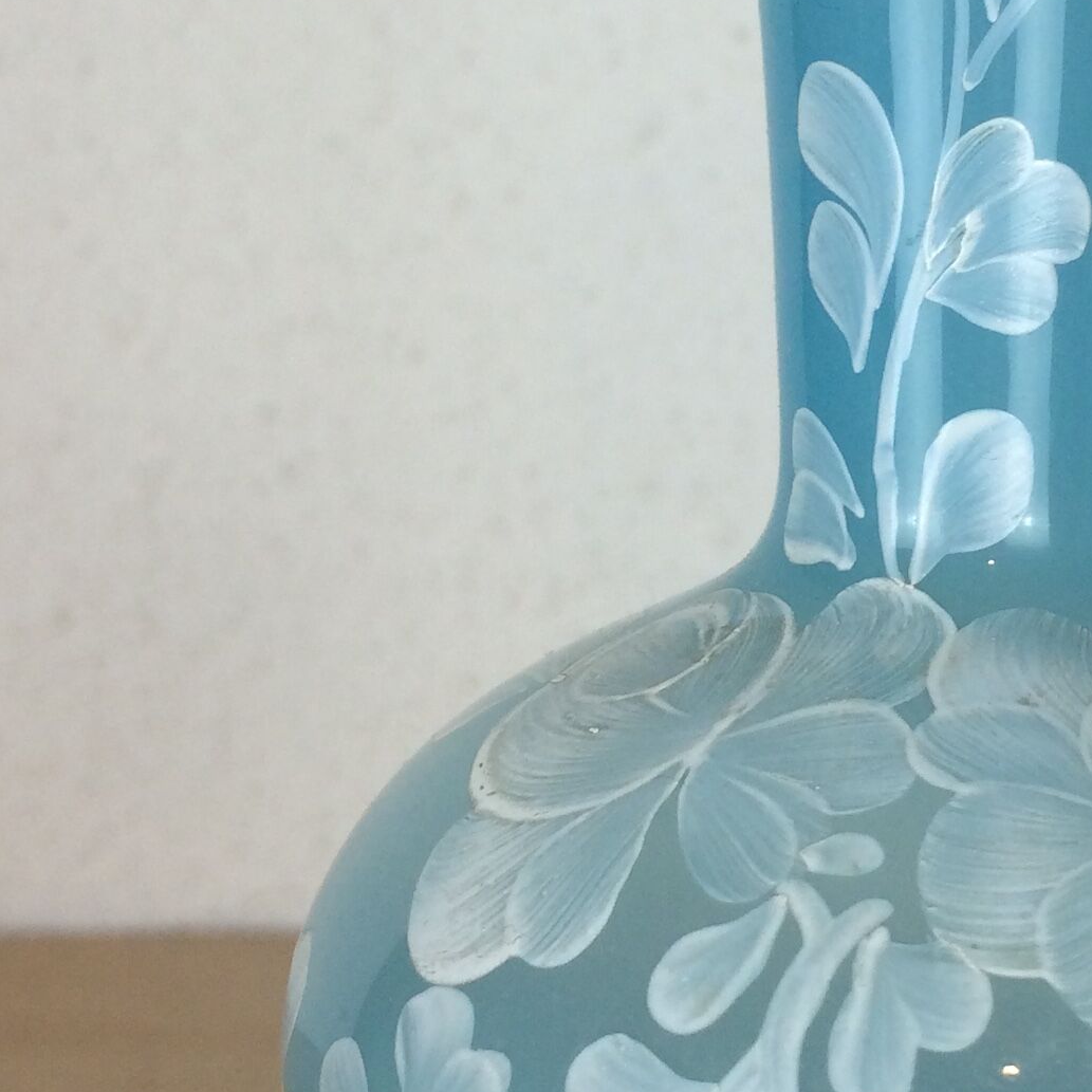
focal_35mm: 81
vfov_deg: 21.2
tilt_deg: -2.8
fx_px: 2891
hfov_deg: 21.0
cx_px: 955
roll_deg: +0.3
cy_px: 290
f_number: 2.2
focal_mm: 4.15
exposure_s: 1/100
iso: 64
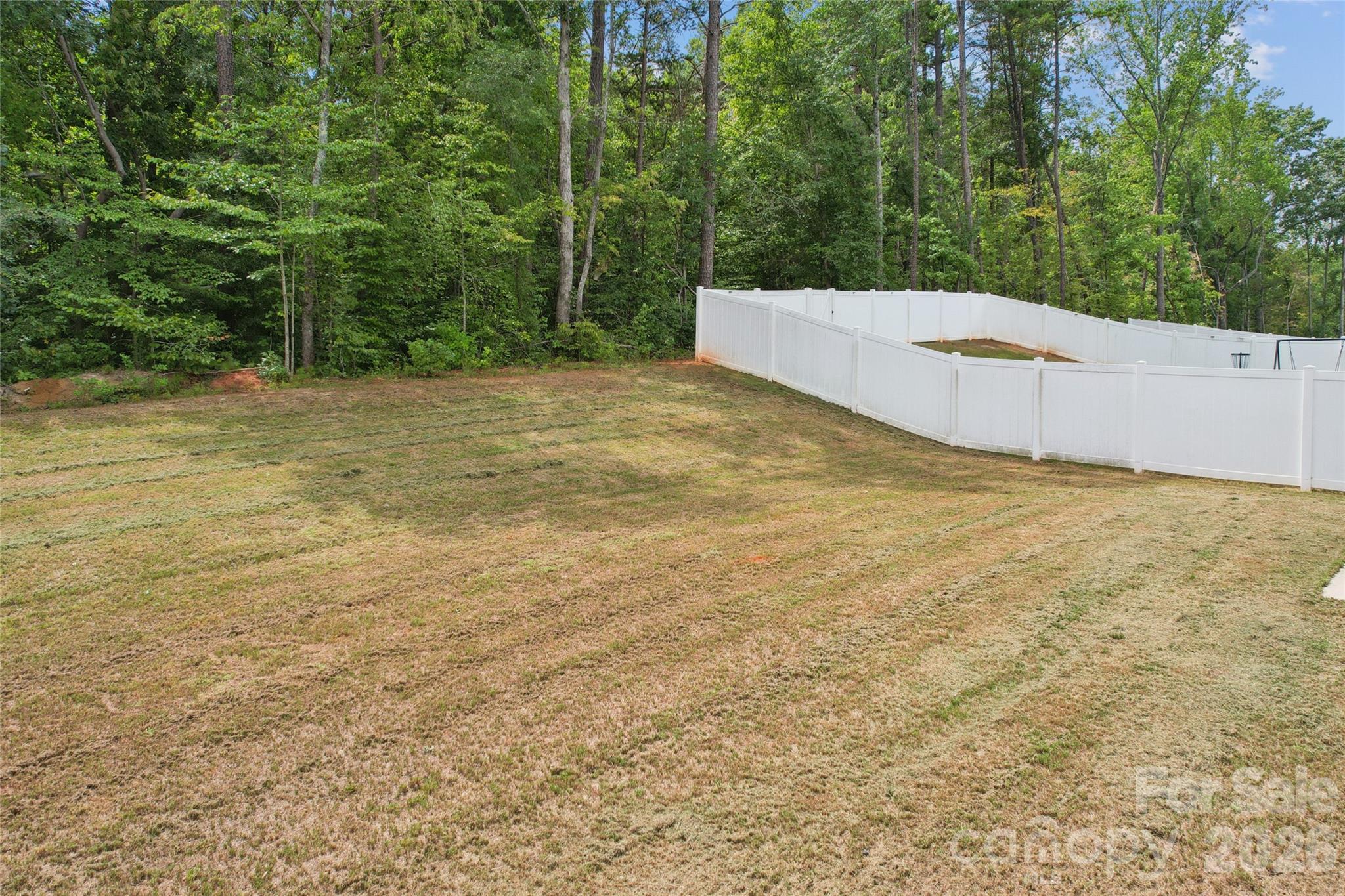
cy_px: 448
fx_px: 822
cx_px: 672
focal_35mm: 22
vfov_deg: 57.2
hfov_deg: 78.6
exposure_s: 1/180
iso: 100
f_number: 2.8
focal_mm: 8.4
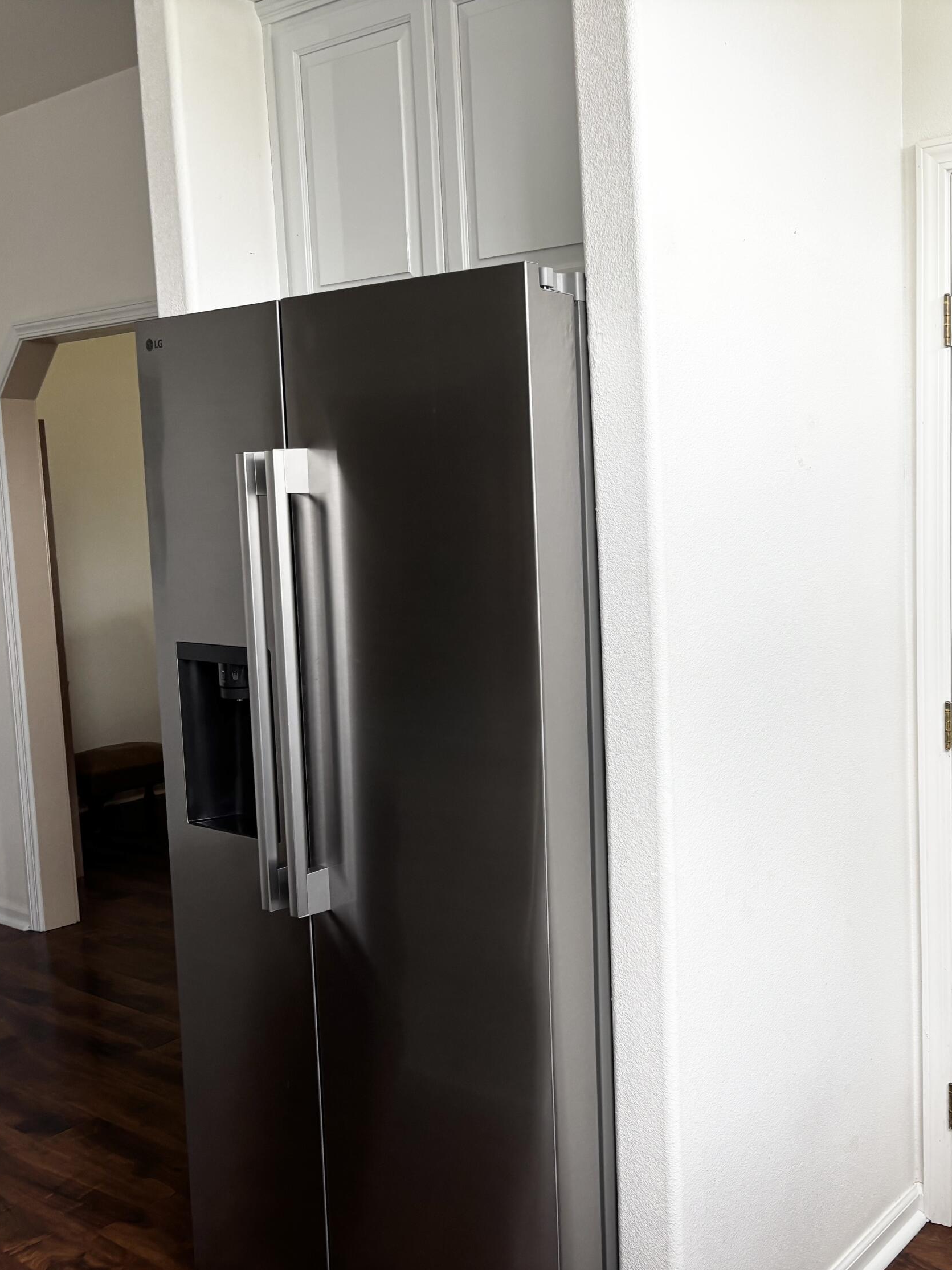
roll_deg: +1.8
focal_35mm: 35
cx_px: 692
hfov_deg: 39.8
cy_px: 636
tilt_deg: -5.8
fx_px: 1284
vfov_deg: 52.6
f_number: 1.6
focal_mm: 5.96
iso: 80
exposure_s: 1/120
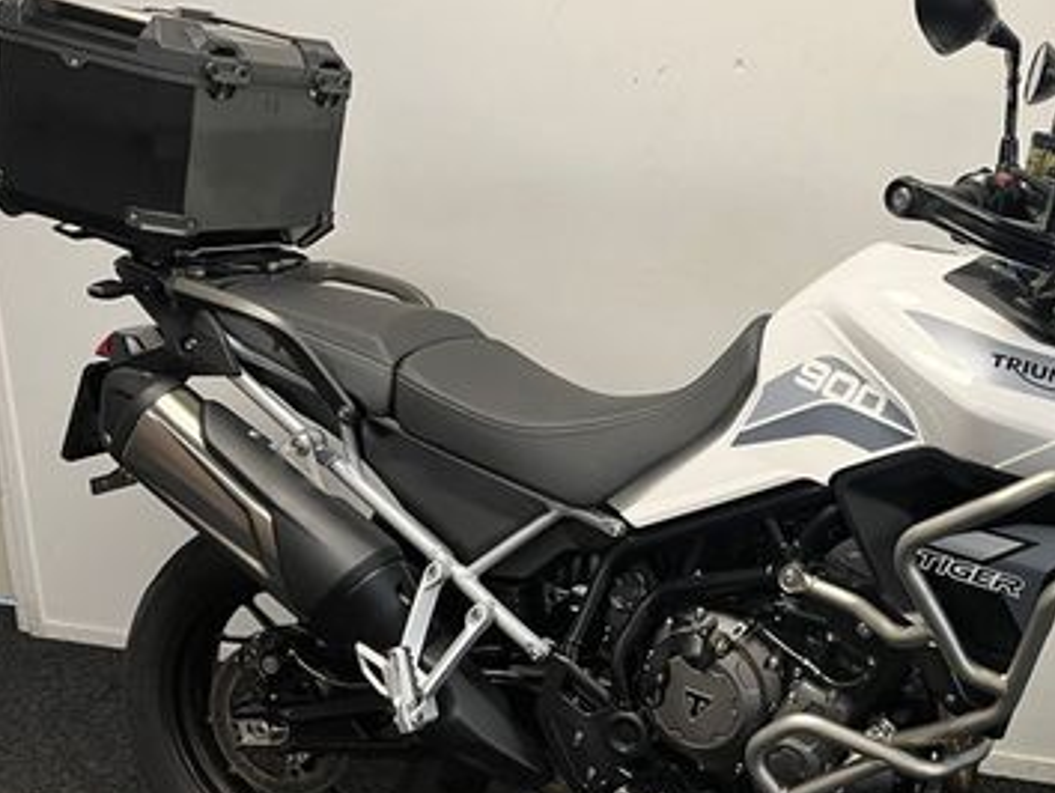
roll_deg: +0.6
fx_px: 1433
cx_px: 805
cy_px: 450
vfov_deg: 30.9
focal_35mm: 47
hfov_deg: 39.2
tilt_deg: -14.9
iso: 80
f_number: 1.6
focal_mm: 5.1
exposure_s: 1/50
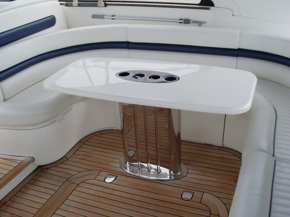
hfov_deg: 49.0
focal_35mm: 38
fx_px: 318
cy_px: 108
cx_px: 145
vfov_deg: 37.7
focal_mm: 6.3
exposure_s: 1/90
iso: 80
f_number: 3
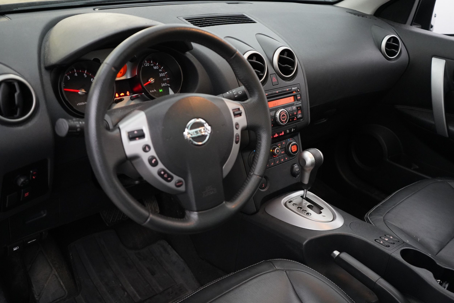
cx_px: 227
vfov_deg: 42.3
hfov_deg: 60.3
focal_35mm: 31
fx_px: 391
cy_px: 152
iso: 8000
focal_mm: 31
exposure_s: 1/160
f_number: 4
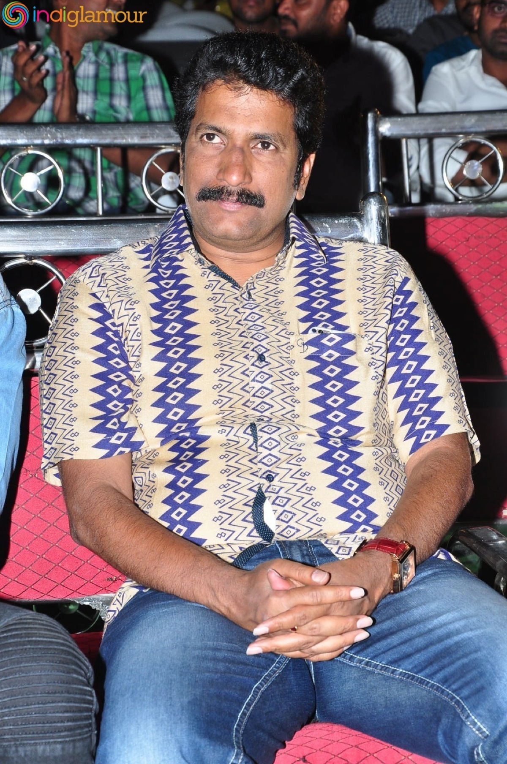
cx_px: 254
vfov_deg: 19.5
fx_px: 2225
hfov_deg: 13.0
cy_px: 382
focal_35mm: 105
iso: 400
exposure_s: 1/125
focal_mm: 70
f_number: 9
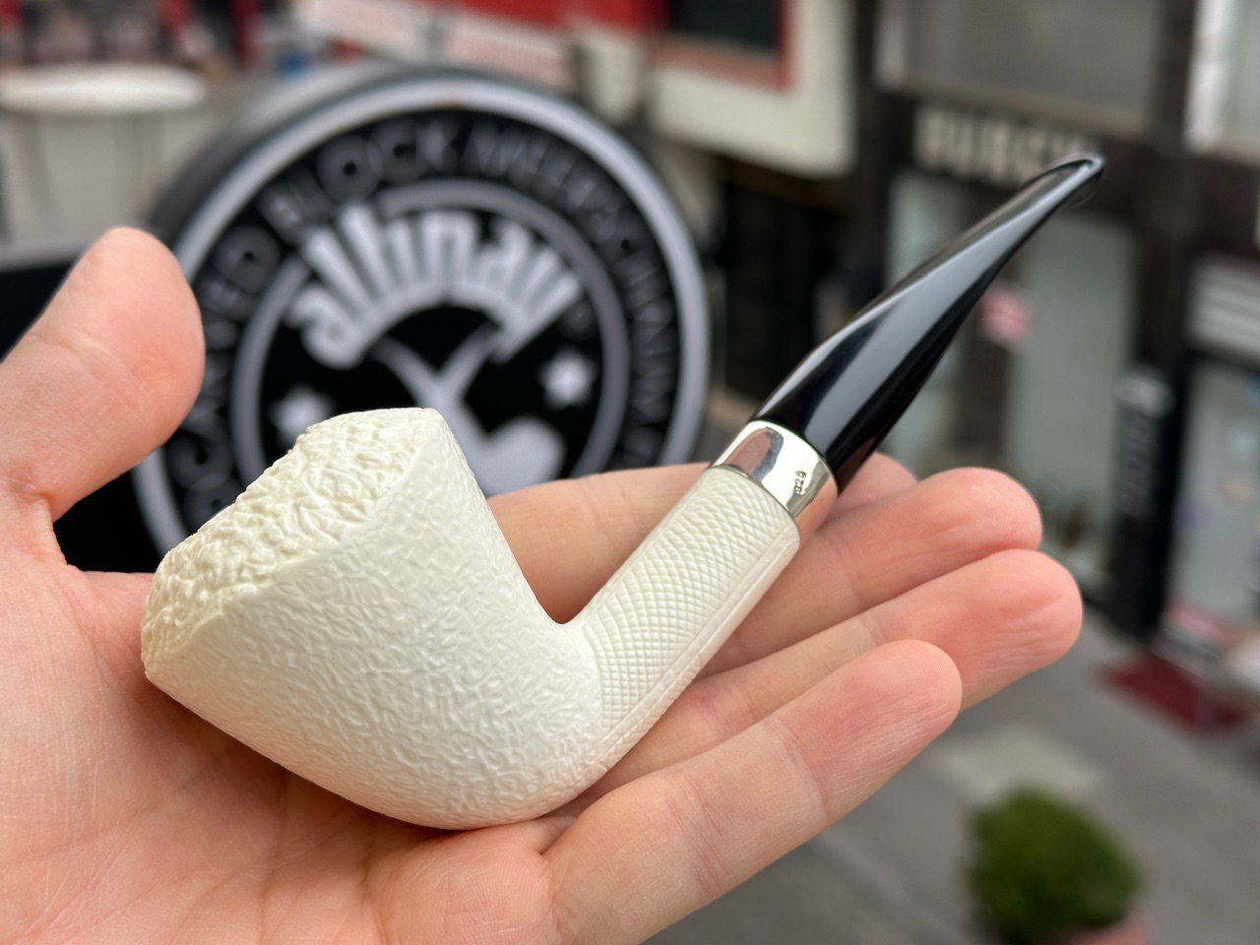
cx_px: 630
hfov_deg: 39.7
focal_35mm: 48
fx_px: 1747
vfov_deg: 30.3
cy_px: 472
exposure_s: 1/202
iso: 50
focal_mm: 6.86
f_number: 1.78
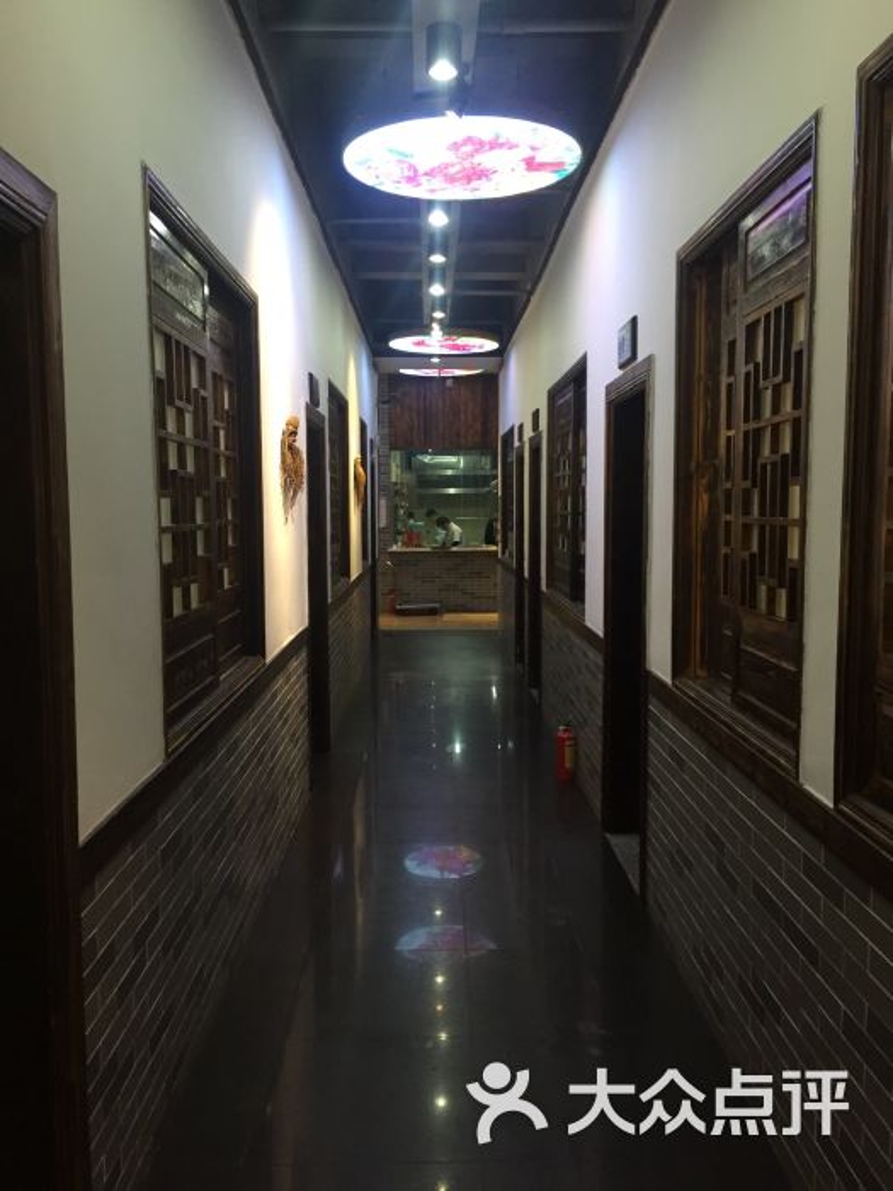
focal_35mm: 29
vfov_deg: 61.7
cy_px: 596
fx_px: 997
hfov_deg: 48.2
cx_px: 446
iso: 125
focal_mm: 4.15
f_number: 2.2
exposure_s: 1/33
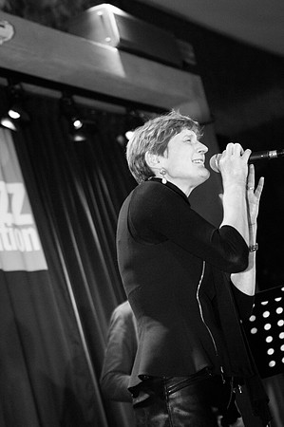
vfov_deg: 19.5
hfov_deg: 13.0
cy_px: 214
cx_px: 142
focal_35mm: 105
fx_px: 1245
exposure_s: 1/80
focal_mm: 70
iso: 800
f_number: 2.8
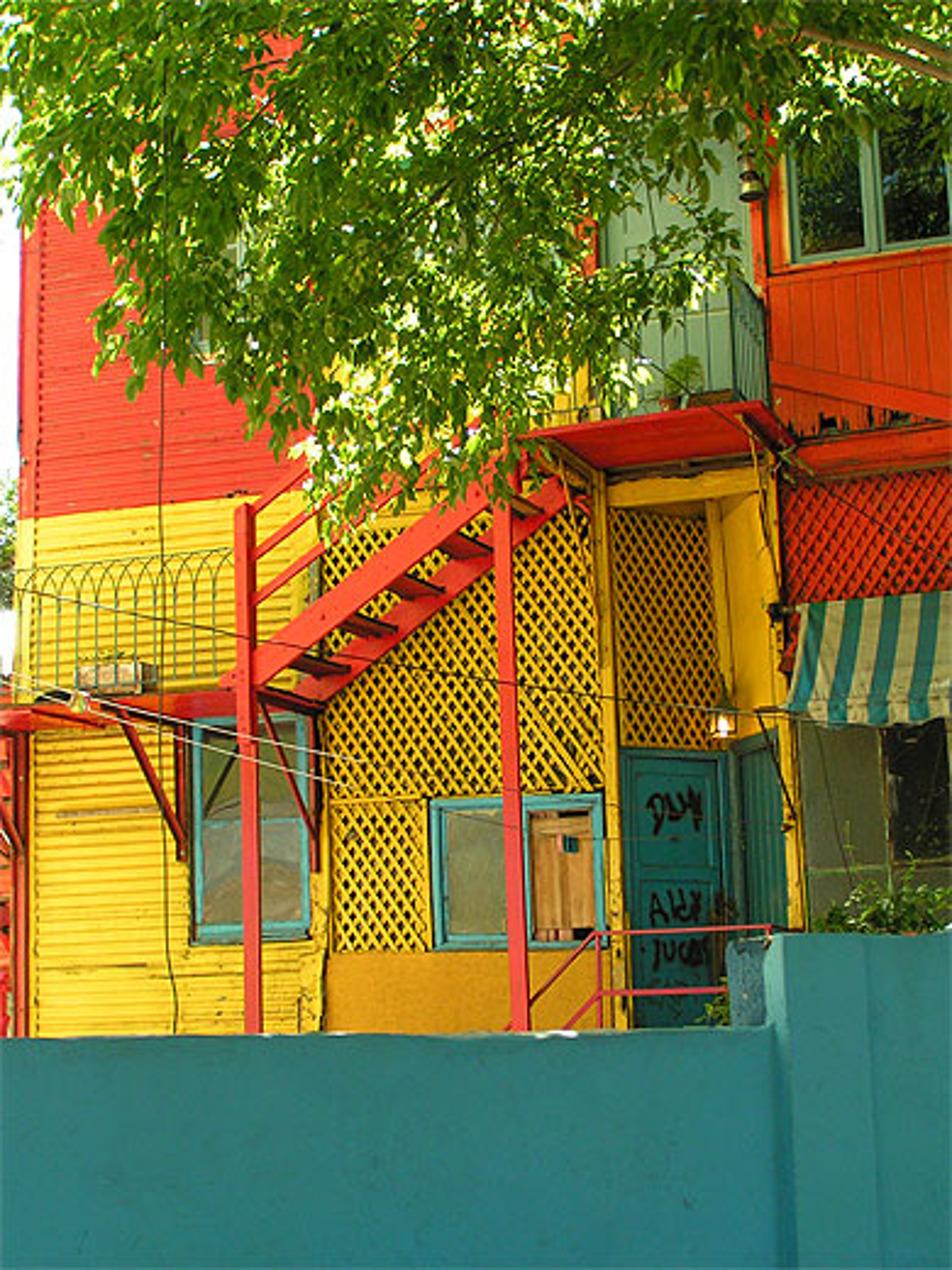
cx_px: 476
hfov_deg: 25.7
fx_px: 2090
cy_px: 635
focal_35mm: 57
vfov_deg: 33.8
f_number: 5
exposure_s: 1/160
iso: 50
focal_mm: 8.7
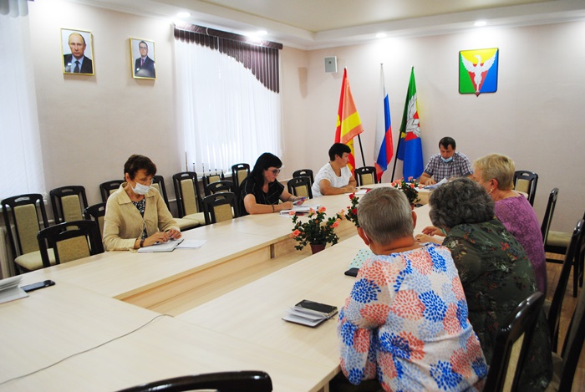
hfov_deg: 67.3
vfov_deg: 48.1
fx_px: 439
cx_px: 292
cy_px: 196
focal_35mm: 27
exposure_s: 1/40
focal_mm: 18
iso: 400
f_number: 3.5
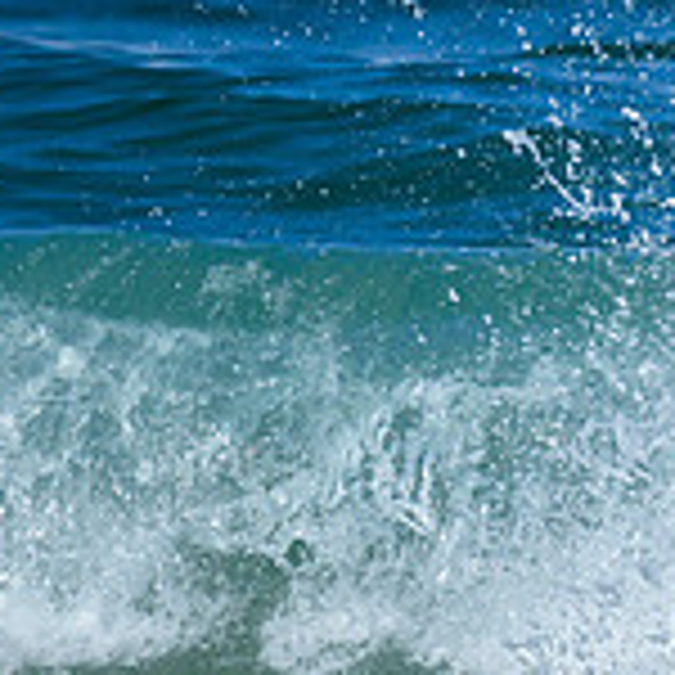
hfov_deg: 0.7
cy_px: 322
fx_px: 58043
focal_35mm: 2631
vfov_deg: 0.7
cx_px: 1202
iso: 250
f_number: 6.3
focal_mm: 800
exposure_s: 1/2500
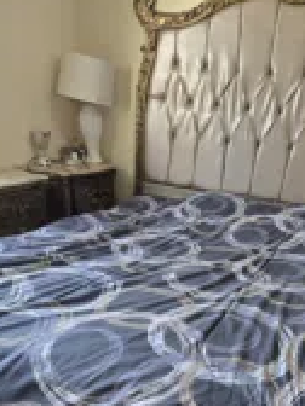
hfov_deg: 45.2
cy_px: 295
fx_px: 364
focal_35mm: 31
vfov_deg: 56.0
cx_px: 182
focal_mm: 2.2
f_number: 2.2
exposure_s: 1/60
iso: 100
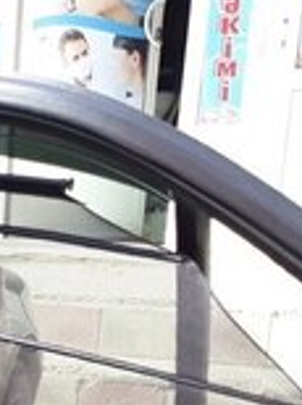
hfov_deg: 15.5
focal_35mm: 87
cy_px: 479
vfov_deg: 21.1
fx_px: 1015
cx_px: -165
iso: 40
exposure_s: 1/299
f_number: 1.7
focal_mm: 3.71
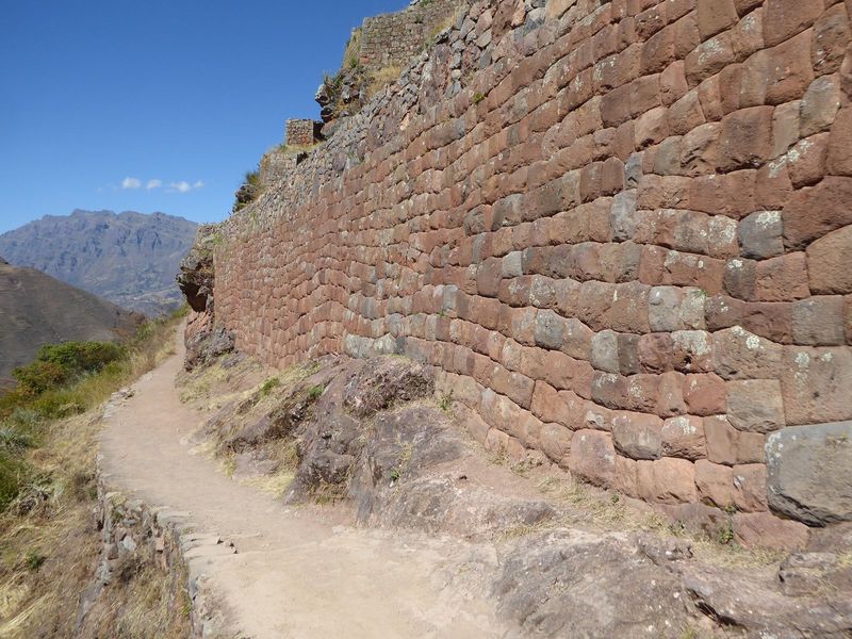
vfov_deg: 48.2
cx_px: 426
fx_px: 714
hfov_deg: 61.7
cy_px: 320
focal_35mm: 29
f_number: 3.5
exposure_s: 1/800
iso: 80
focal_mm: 5
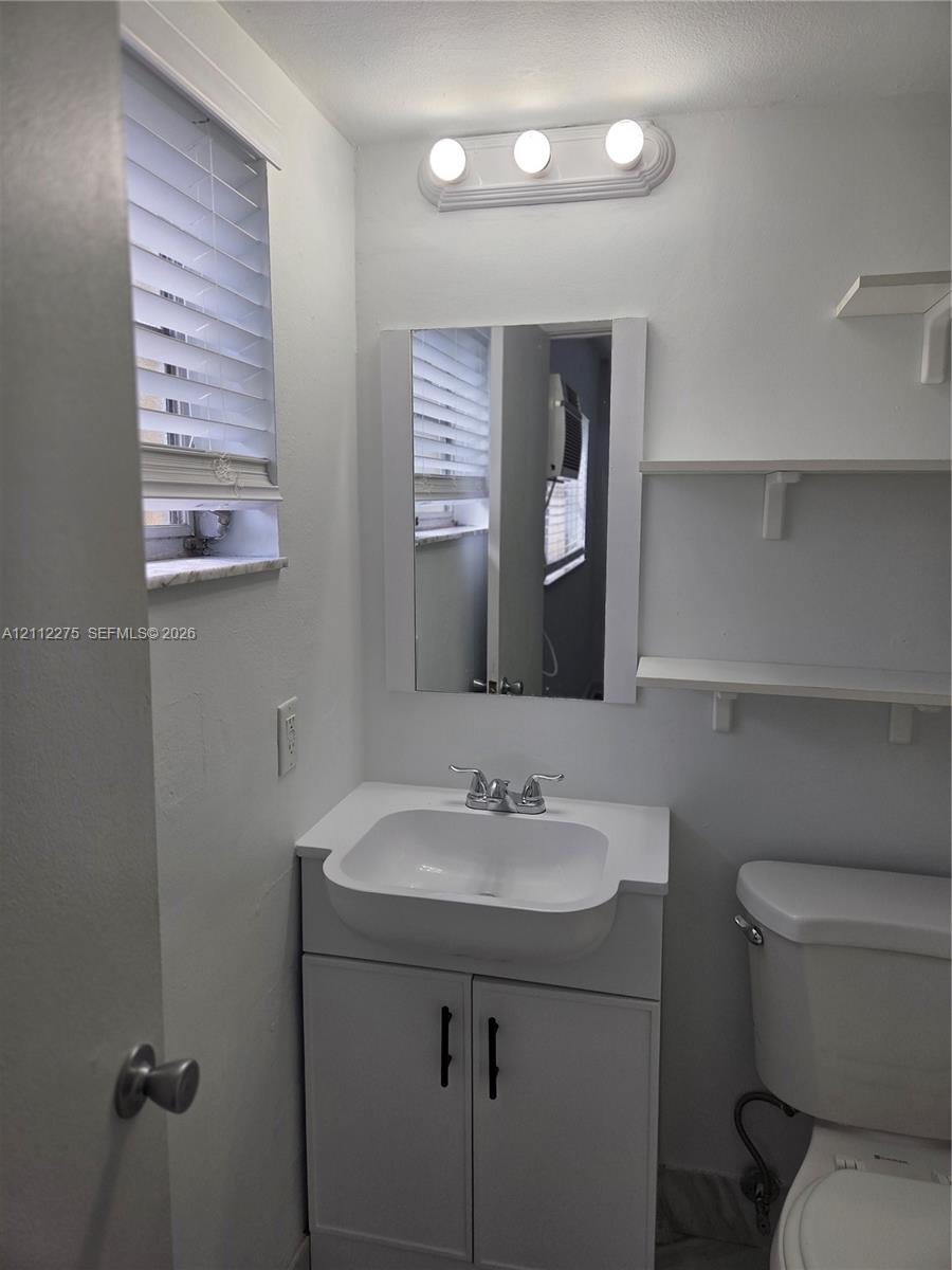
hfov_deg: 58.9
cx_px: 476
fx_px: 843
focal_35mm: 23
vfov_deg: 73.9
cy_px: 635
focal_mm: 5.4
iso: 80
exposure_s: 1/707
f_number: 1.8
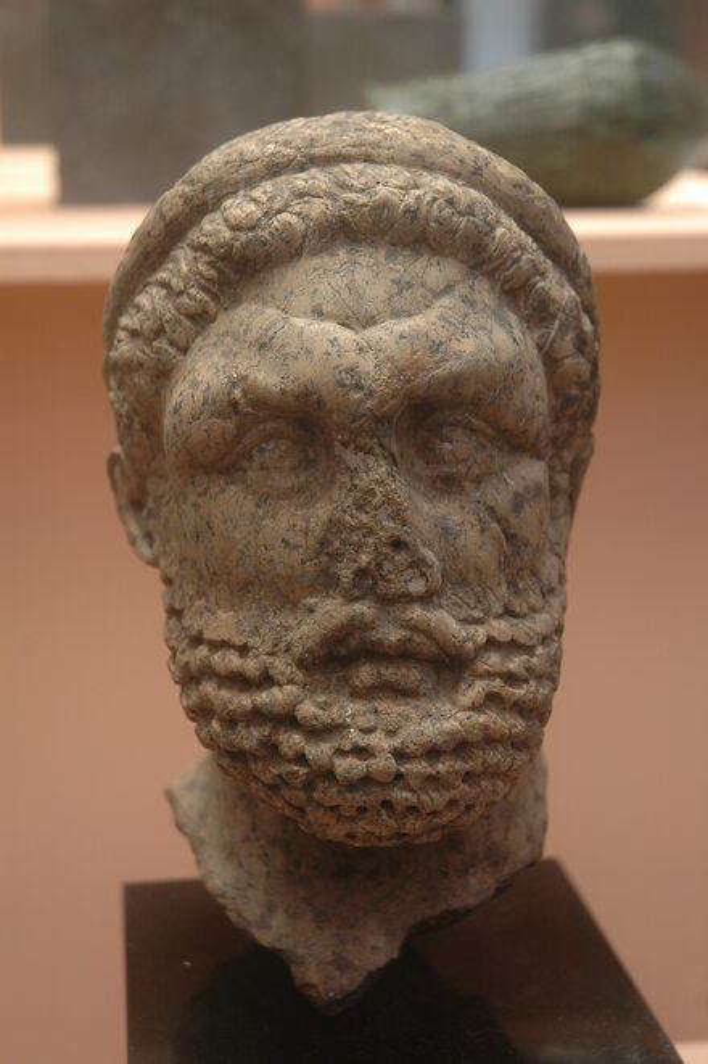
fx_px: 1949
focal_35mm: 66
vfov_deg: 30.5
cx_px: 354
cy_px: 532
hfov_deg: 20.6
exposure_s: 1/13
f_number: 4.5
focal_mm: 44
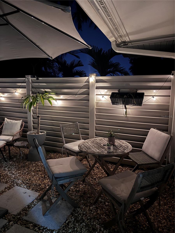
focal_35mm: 24
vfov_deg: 71.6
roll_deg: -0.8
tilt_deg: -7.3
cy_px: 116
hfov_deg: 56.8
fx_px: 162
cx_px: 88
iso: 1250
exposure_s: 1/9
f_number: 1.78
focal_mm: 6.76
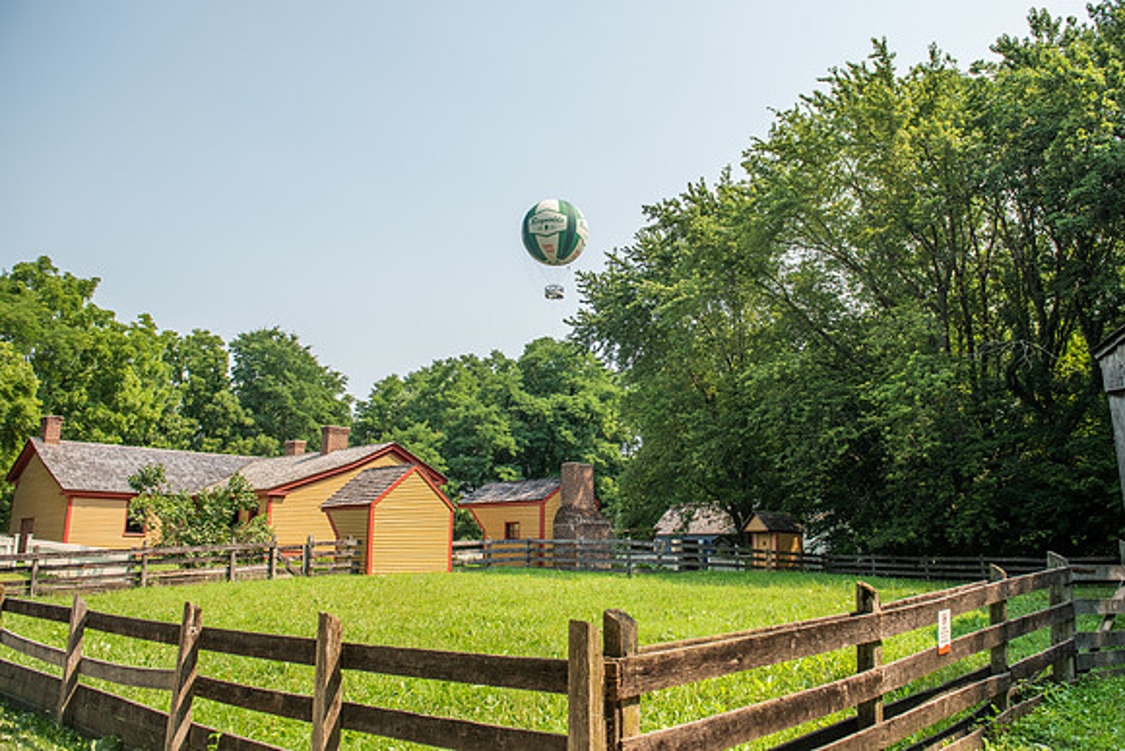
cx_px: 605
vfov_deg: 49.9
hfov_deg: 69.7
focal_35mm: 26
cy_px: 347
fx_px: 806
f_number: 4
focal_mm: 24
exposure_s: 1/2500
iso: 320
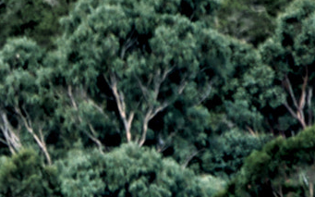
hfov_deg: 1.0
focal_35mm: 2149
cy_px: 398
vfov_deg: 0.6
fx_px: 18446
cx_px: -394
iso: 100
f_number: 5.6
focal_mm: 300
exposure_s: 1/50
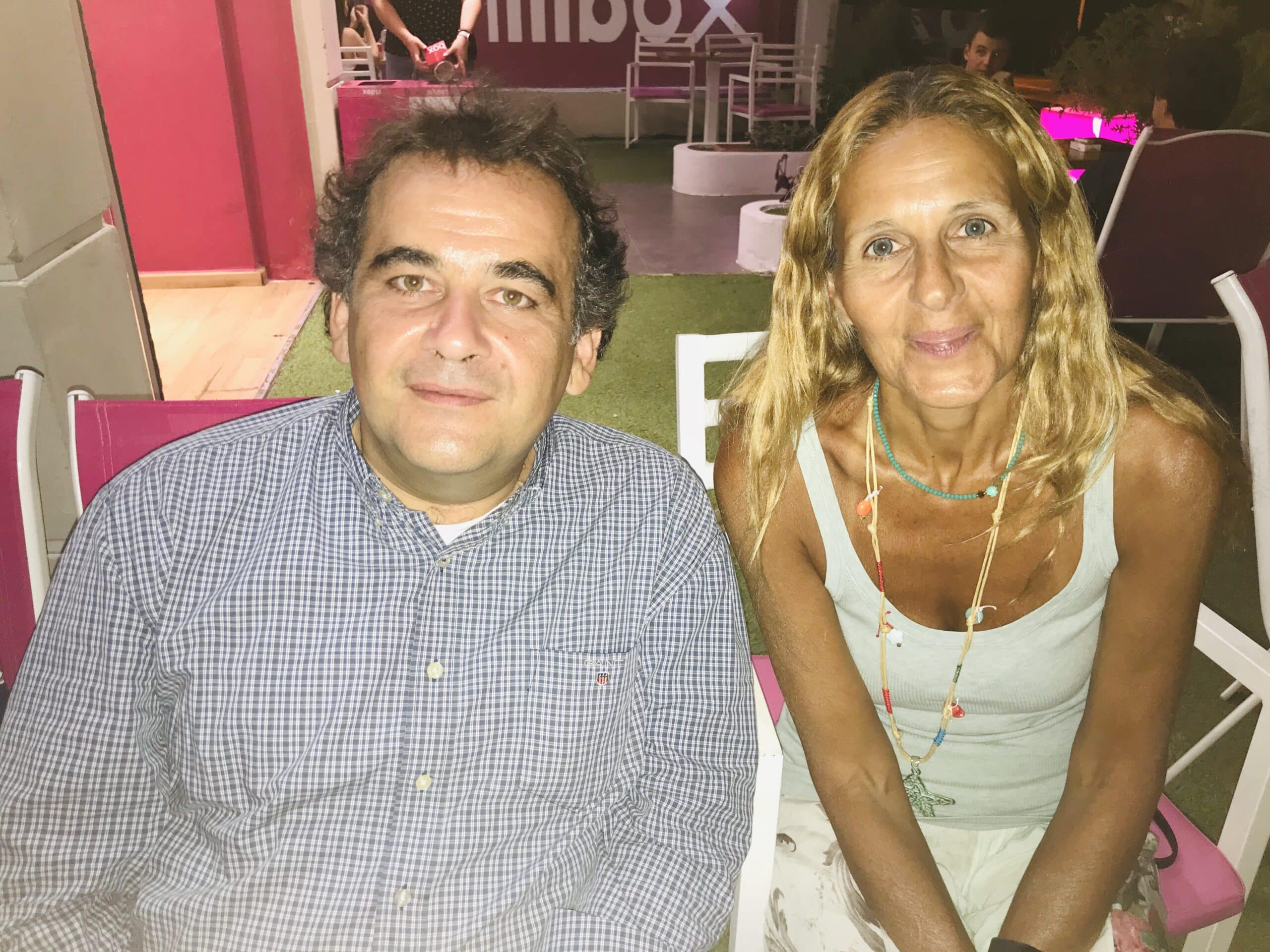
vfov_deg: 49.7
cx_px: 635
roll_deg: +0.7
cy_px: 476
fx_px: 1027
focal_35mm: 28
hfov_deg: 63.4
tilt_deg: -24.9
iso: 32
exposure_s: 1/17
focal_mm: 3.99
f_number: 1.8
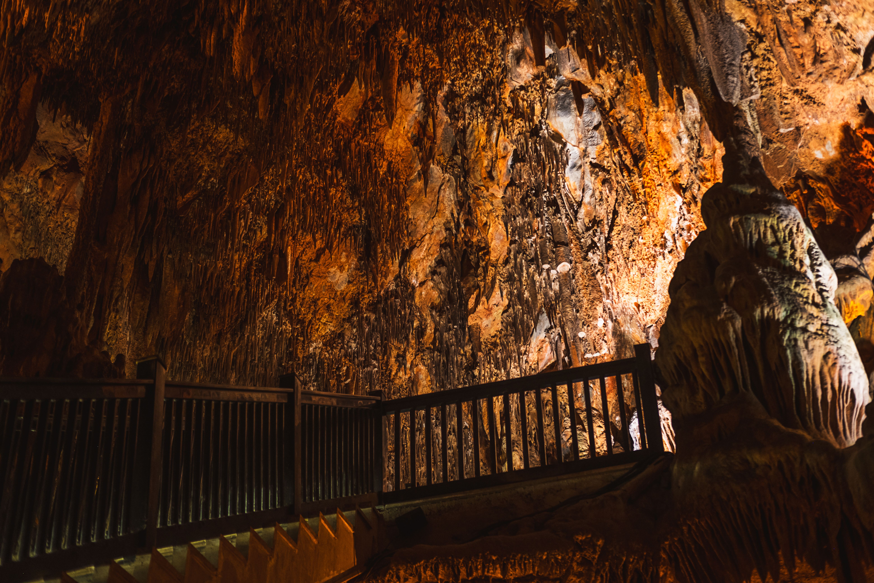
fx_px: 1287
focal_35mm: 53
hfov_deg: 37.5
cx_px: 437
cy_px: 292
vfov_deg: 25.5
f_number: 2
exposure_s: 1/30
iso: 320
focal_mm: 35
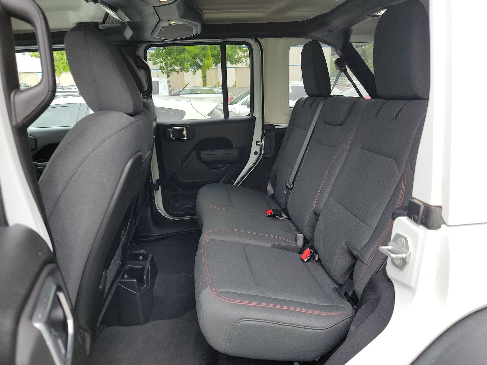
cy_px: 182
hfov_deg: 71.6
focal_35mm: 24
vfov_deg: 56.8
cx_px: 244
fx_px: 338
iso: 67
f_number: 1.8
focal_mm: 6.7
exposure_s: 1/59
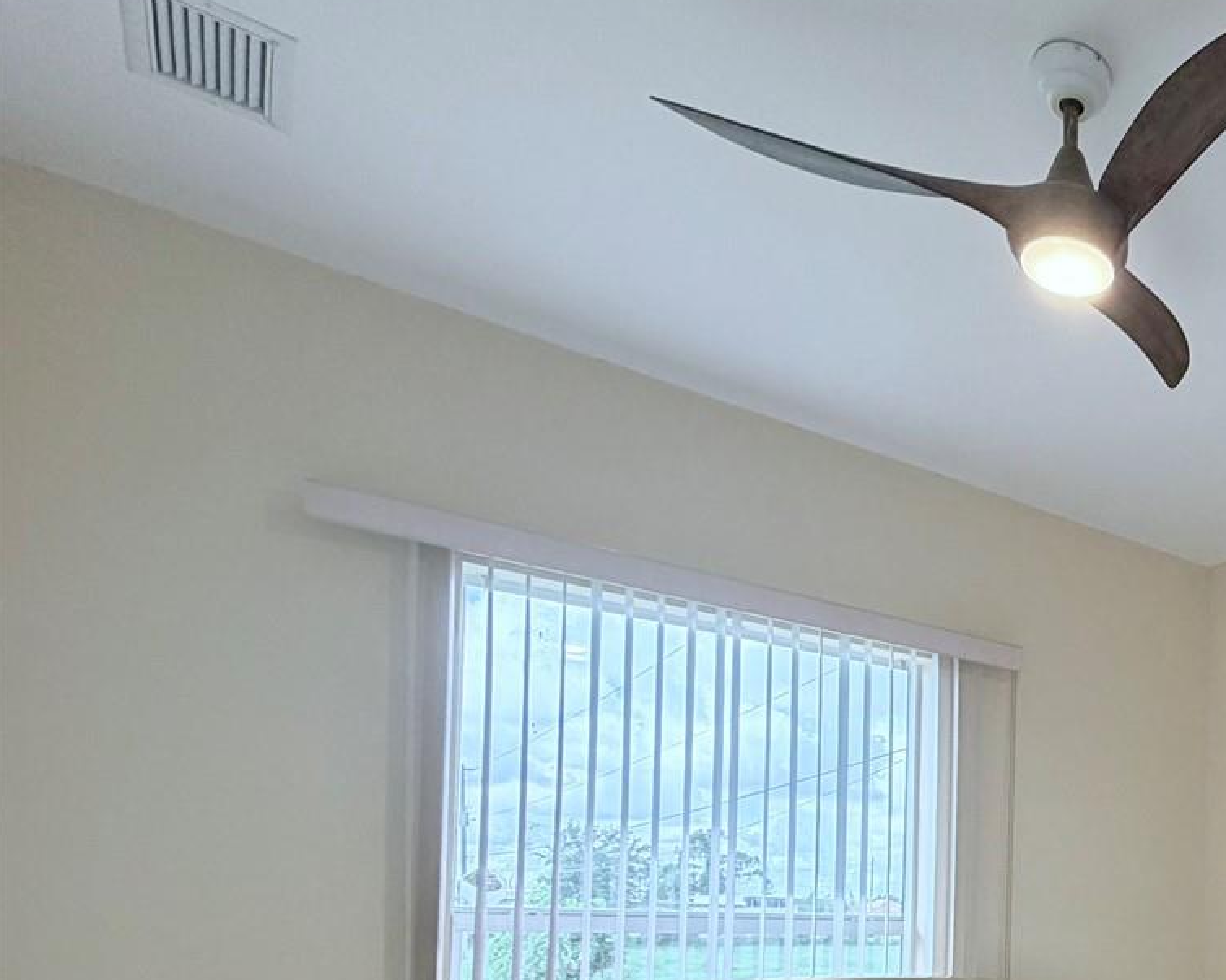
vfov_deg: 44.9
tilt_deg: +1.5
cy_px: 900
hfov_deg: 47.1
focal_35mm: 29
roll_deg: -1.2
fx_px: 1052
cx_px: 1296
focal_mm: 2.22
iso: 250
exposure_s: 1/120
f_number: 2.2
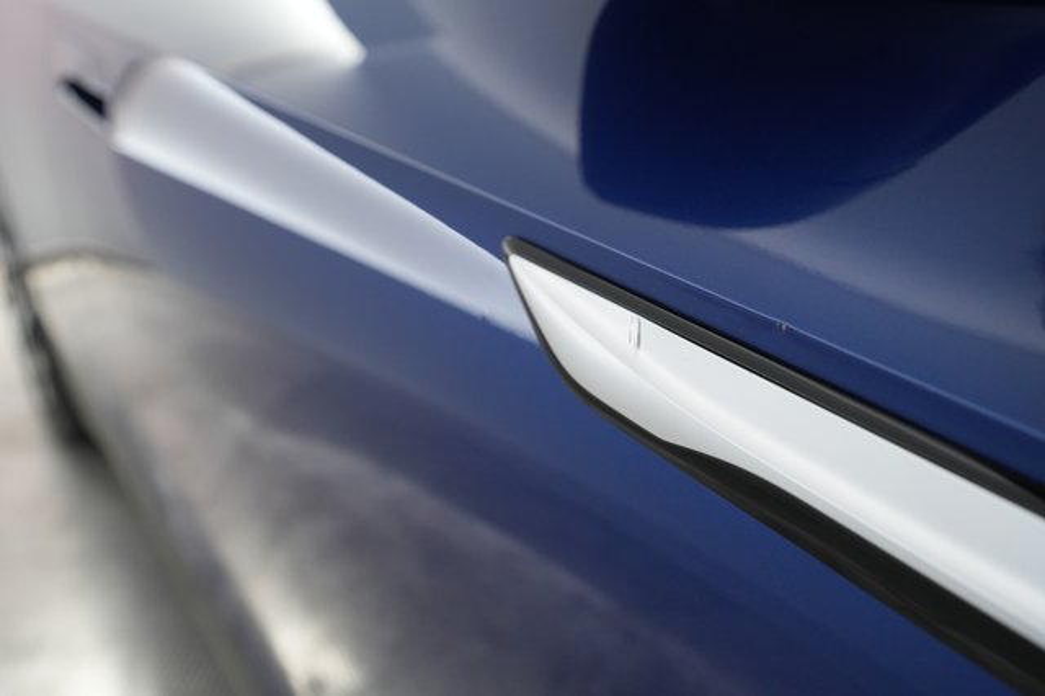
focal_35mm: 28
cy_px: 348
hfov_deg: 65.5
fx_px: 812
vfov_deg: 46.4
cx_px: 522
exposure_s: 1/125
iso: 3200
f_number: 4.5
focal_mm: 28
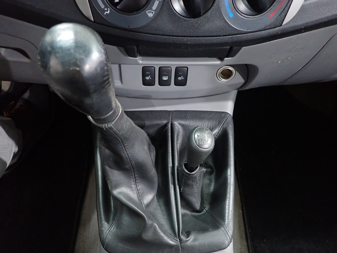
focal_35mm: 25
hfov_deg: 69.4
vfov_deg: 54.9
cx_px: 168
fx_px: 243
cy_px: 126
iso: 800
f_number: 2
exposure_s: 1/30
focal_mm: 4.5
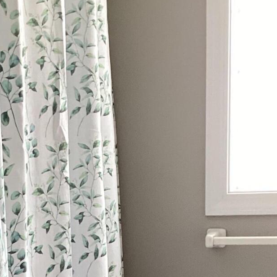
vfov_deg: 18.4
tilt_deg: -12.7
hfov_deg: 19.4
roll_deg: +1.8
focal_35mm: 89
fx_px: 806
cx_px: 74
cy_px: 337
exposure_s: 1/60
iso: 125
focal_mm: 3.3
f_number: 2.4
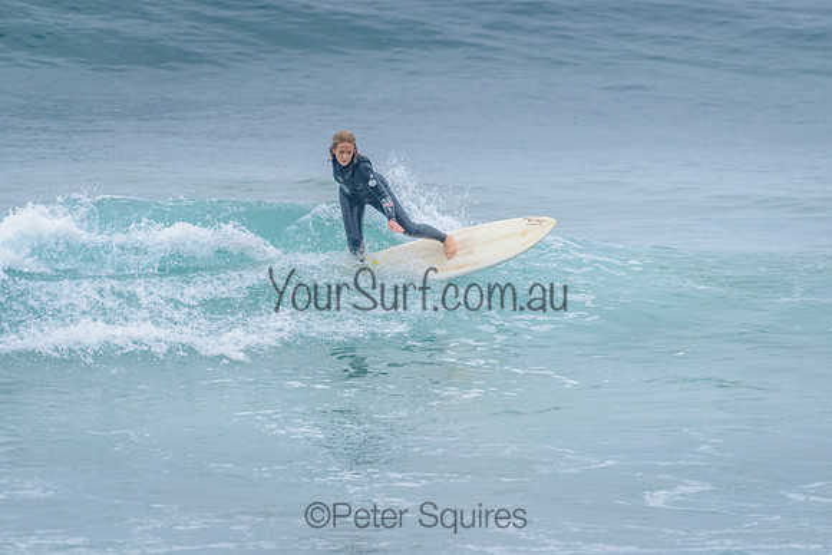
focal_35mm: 613
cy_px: 239
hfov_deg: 3.4
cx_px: 400
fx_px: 14166
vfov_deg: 2.2
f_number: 5.6
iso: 1600
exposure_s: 1/2000
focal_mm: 500
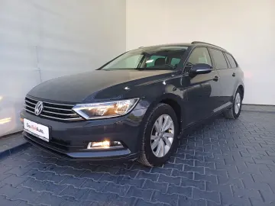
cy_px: 103
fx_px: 199
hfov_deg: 69.4
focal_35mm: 25
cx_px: 138
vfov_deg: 54.9
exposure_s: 1/109
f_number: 1.8
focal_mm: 4.65
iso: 50
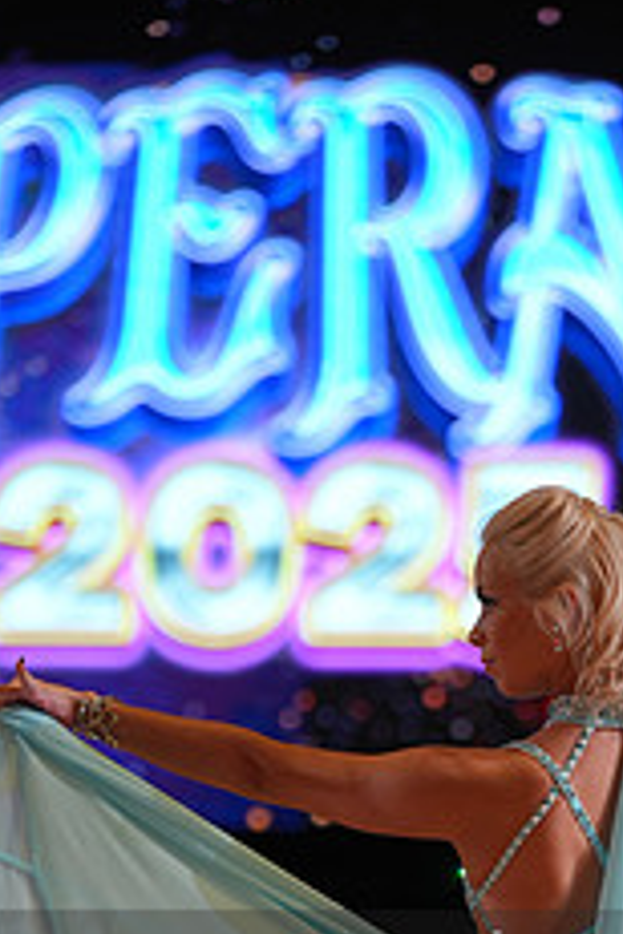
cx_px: 512
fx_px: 9630
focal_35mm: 371
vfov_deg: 5.5
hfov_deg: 3.7
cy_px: 1047
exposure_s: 1/400
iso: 500
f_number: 2.8
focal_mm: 148
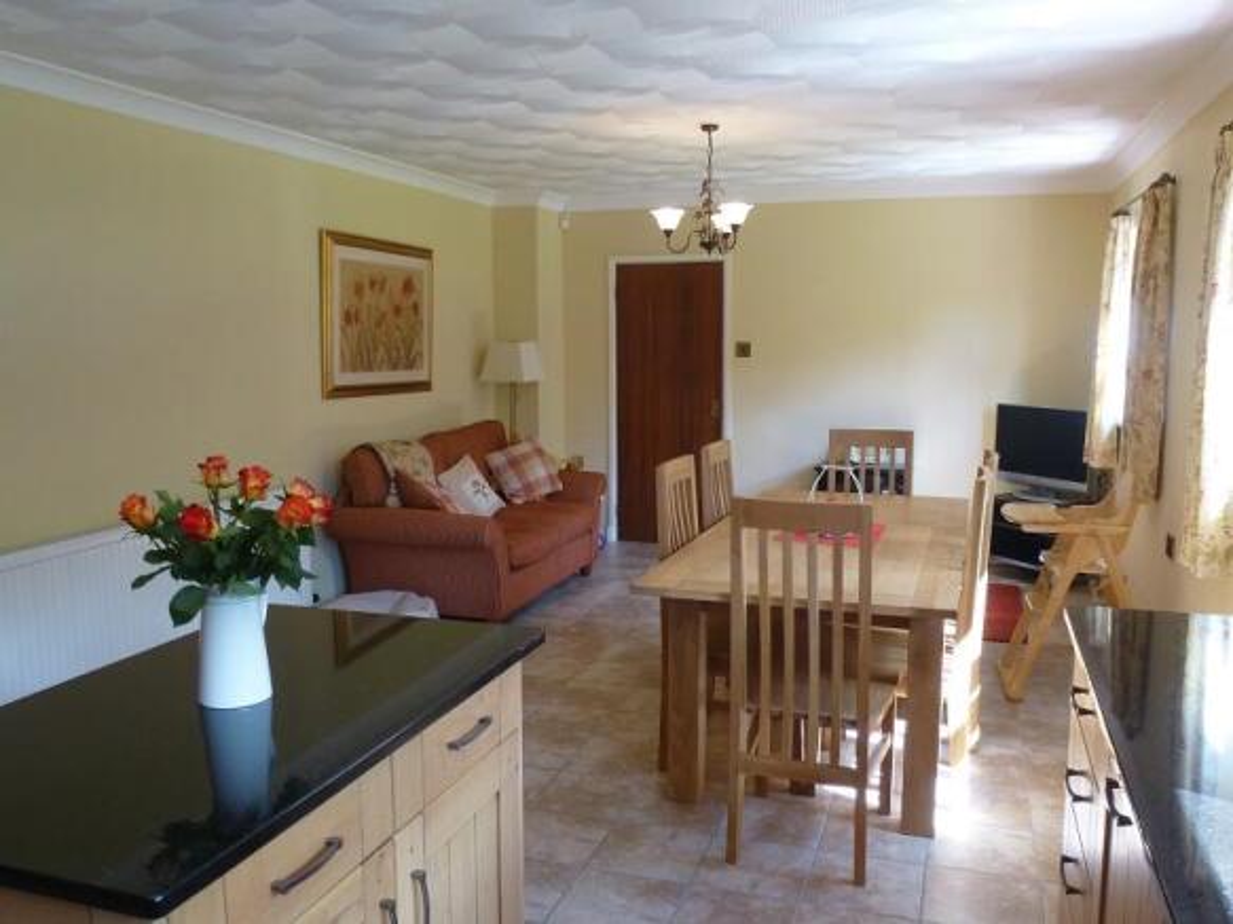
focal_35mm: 28
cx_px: 616
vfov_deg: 49.7
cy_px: 462
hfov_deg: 63.5
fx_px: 997
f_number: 3.5
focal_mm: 5
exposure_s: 1/60
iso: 250
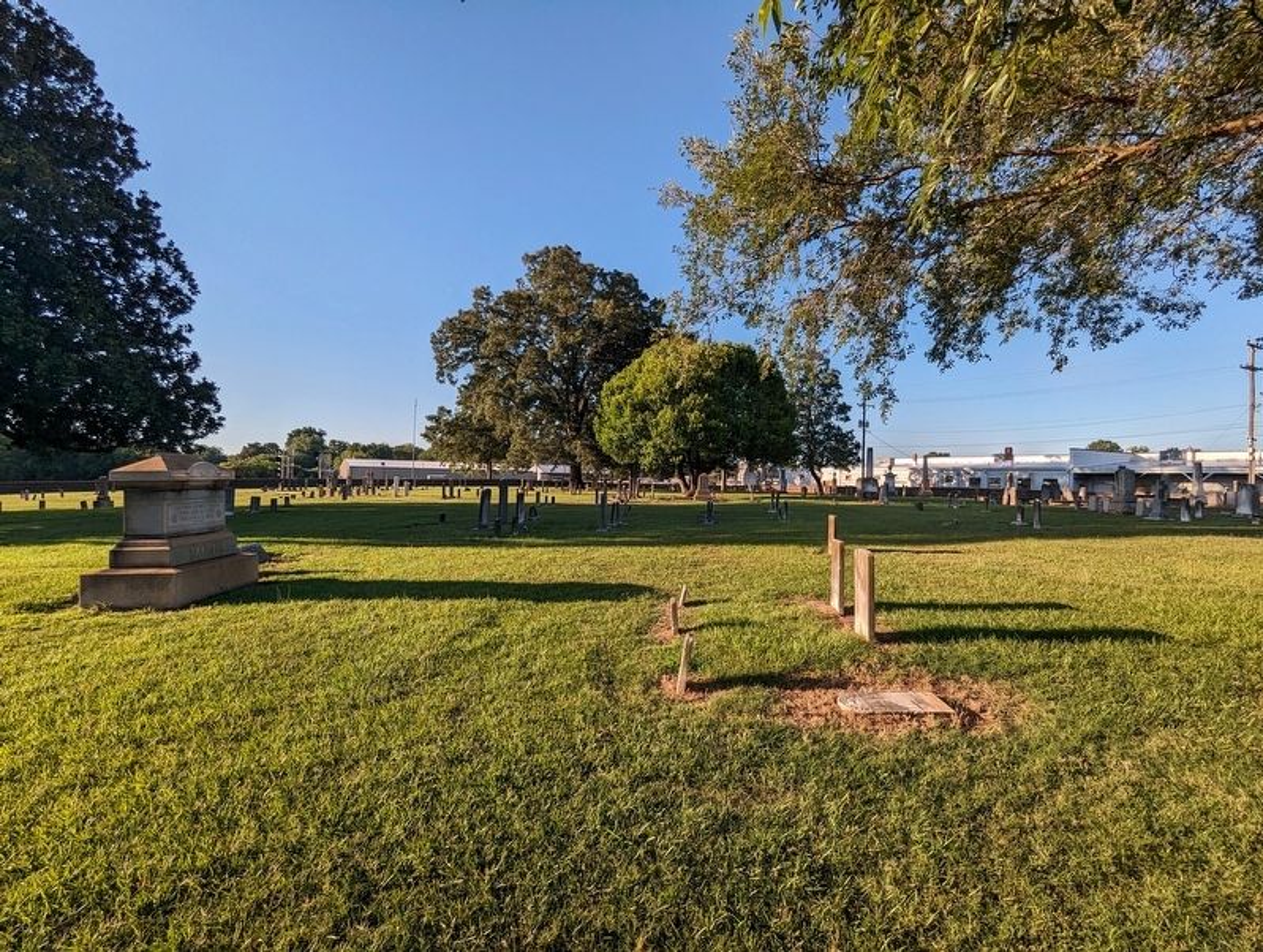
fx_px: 585
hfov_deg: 94.4
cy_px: 476
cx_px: 632
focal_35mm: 16
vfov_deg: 78.3
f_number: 2.2
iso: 47
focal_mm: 2.35
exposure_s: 1/1199
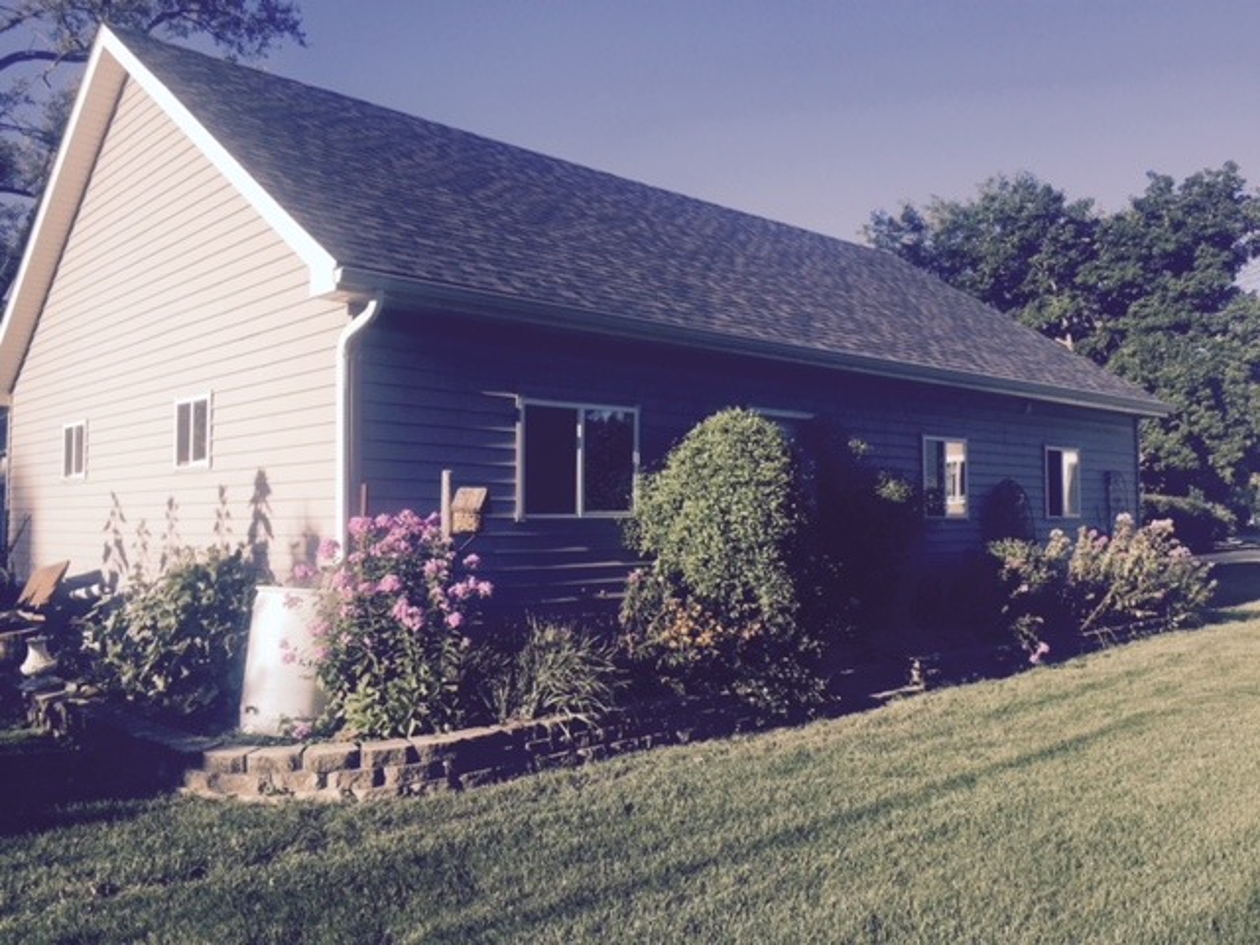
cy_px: 472
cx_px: 630
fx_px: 1056
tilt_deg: +2.3
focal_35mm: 29
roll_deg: -0.2
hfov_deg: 61.7
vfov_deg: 48.2
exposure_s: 1/1412
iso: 32
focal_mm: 4.15
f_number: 2.2
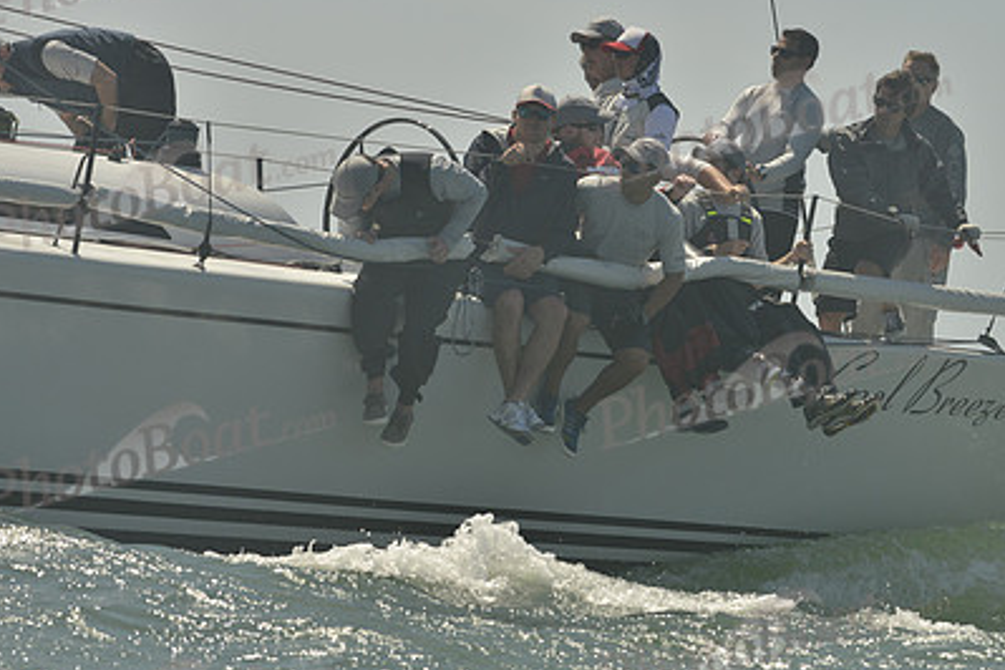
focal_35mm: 291
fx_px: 8123
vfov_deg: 4.7
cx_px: 468
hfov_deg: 7.1
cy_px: 288
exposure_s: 1/1250
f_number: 9
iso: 280
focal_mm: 200
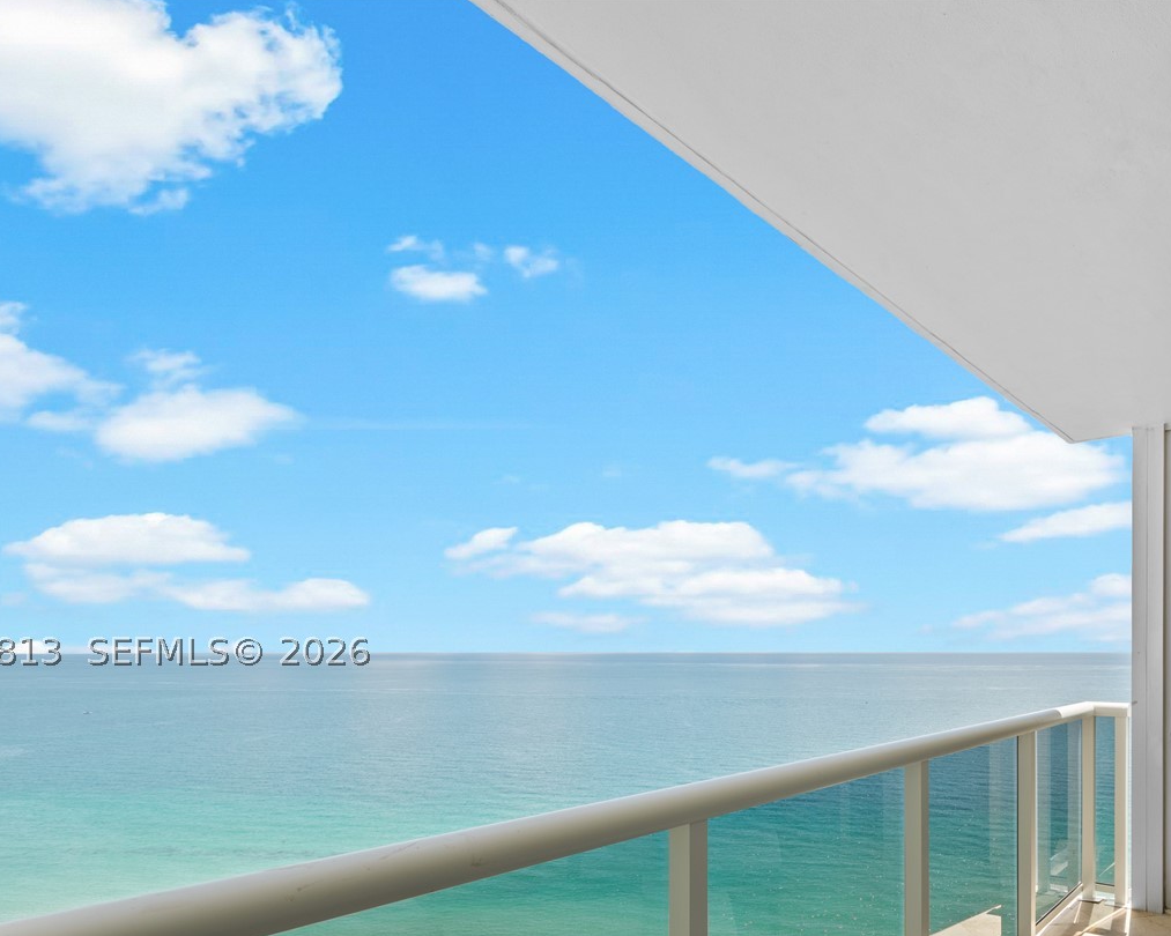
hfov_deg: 71.7
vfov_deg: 61.1
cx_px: 822
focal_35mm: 22
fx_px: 762
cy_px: 649
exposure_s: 1/160
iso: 100
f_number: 6.3
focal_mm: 14
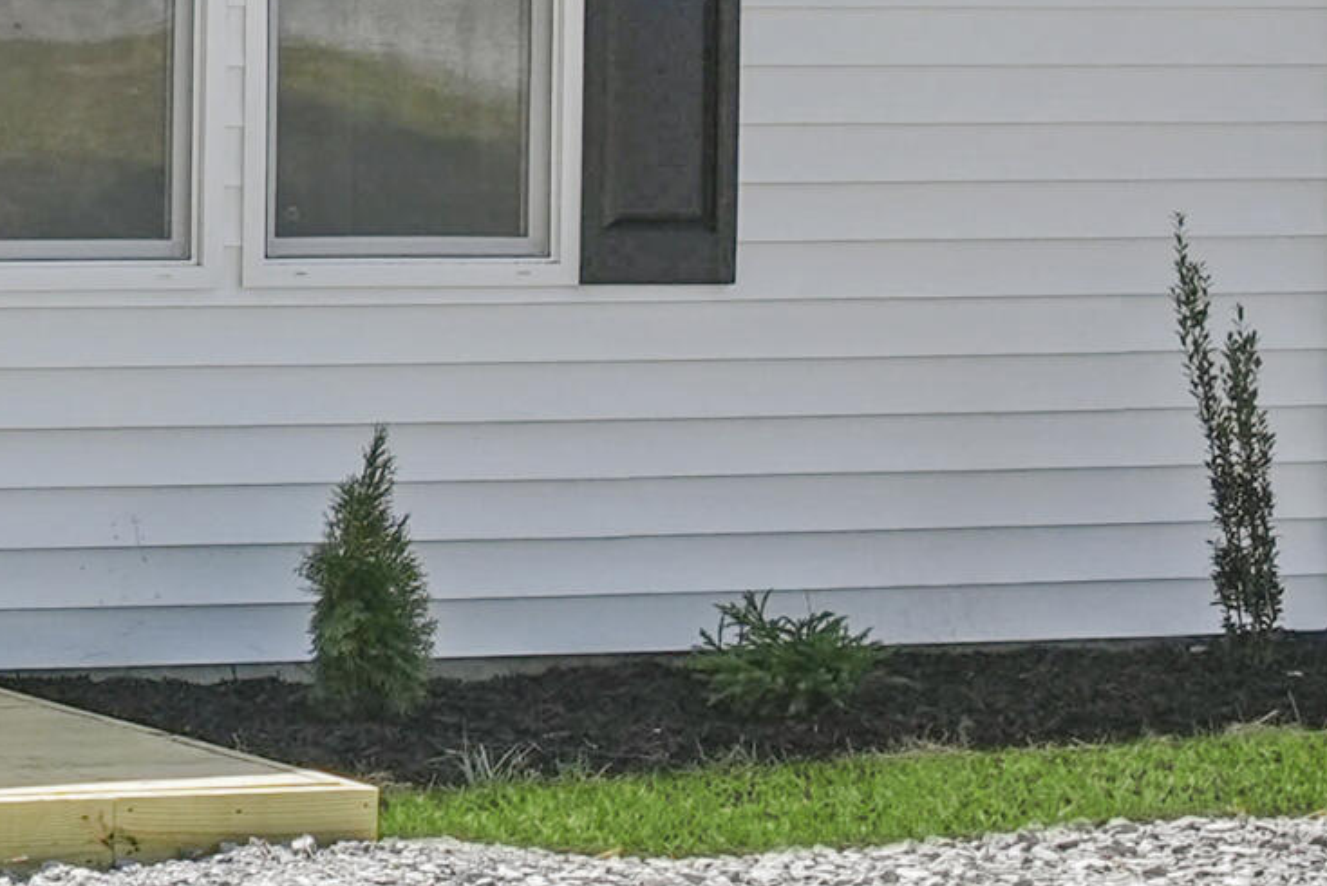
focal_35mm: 143
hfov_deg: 13.0
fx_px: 5273
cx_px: -1085
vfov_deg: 9.6
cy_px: 124
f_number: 7.1
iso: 500
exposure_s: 1/640
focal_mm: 35
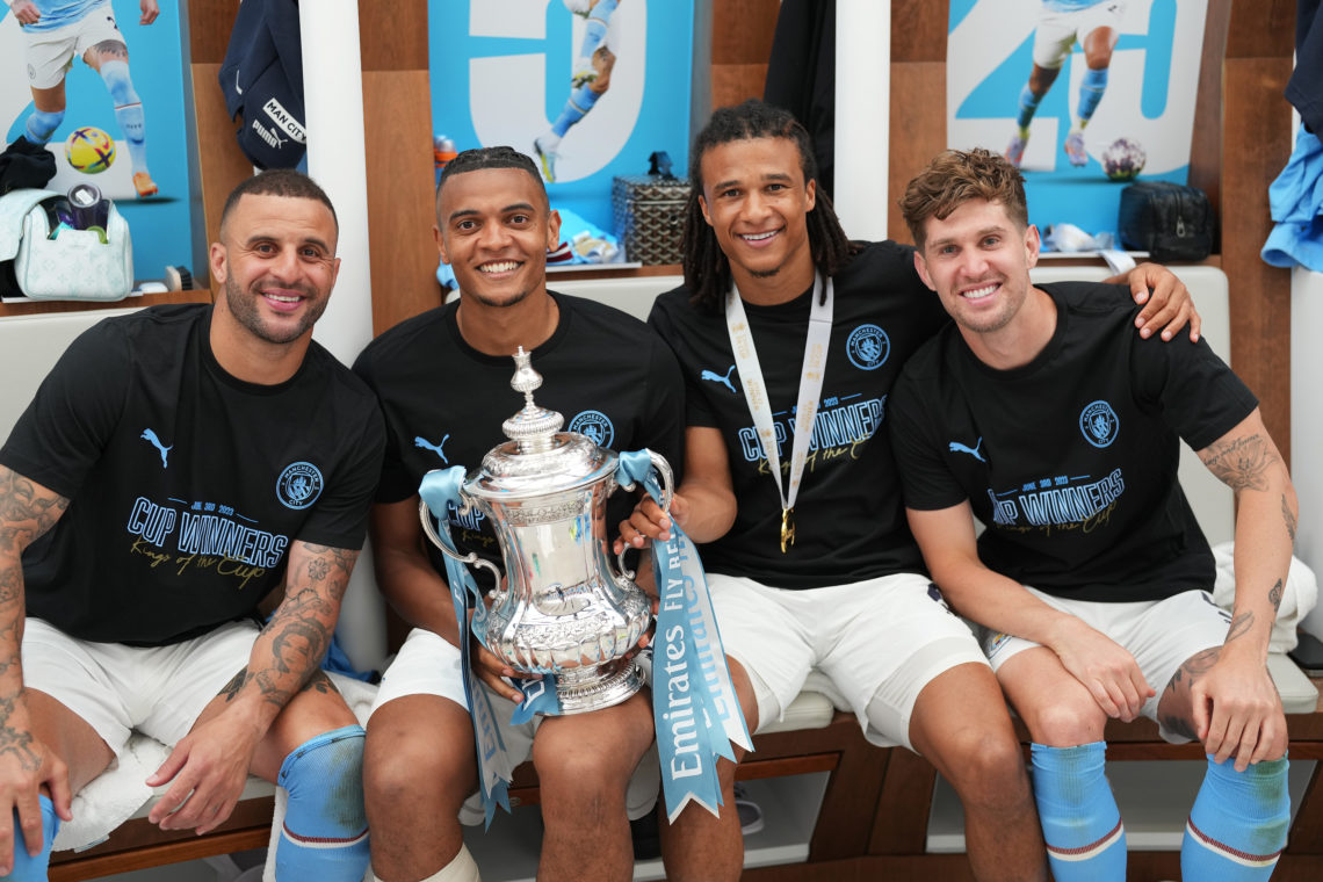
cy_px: 441
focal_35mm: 50
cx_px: 662
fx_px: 1837
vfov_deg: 27.0
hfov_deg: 39.6
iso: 640
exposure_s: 1/320
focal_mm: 50
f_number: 2
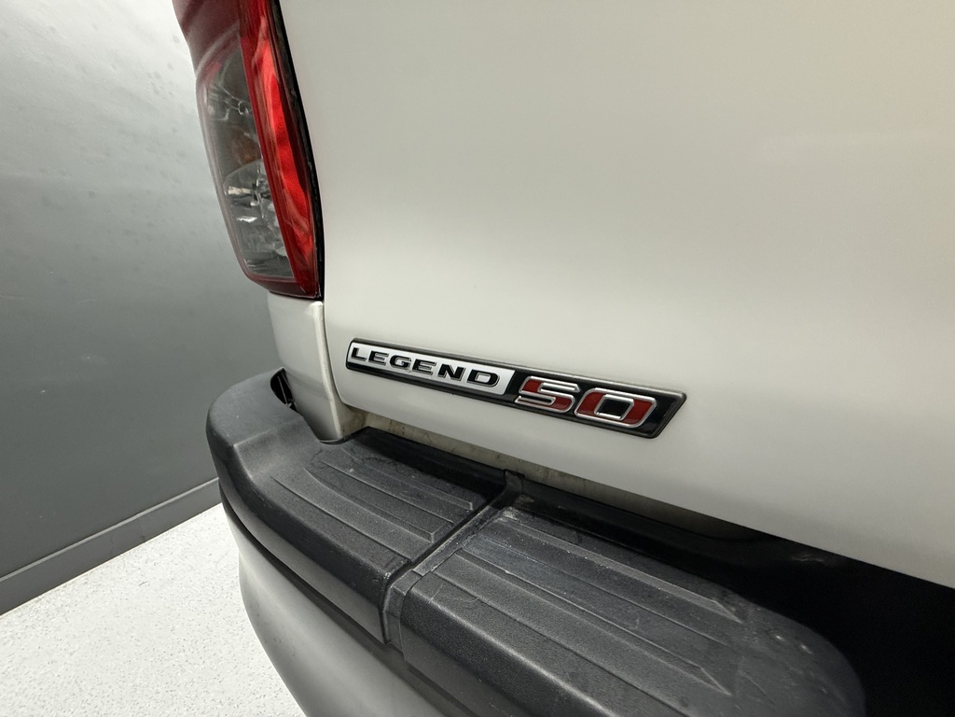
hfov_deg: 102.1
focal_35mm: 14
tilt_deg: -17.1
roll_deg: +0.6
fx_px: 386
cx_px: 478
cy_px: 358
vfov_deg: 85.7
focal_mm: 2.22
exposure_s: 1/50
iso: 320
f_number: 2.2
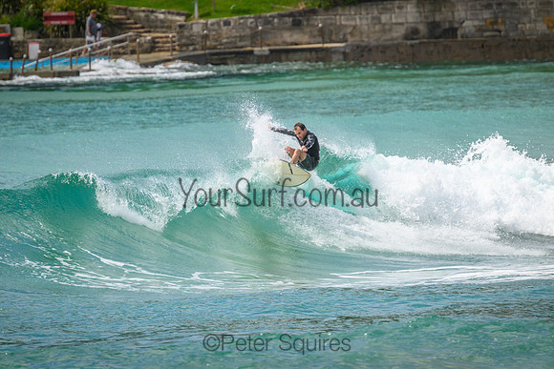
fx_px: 12313
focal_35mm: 800
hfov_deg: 2.6
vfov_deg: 1.7
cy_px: 184
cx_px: 277
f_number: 11
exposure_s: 1/2000
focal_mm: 800
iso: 800
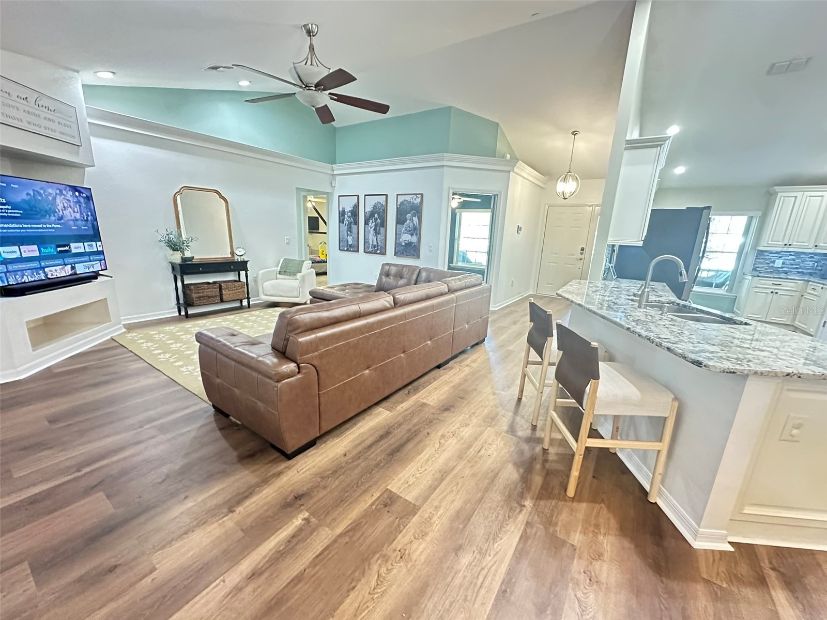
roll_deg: -2.9
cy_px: 310
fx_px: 334
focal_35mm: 14
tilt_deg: -13.3
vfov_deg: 85.7
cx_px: 414
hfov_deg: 102.1
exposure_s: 1/40
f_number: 2.2
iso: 1250
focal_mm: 2.22
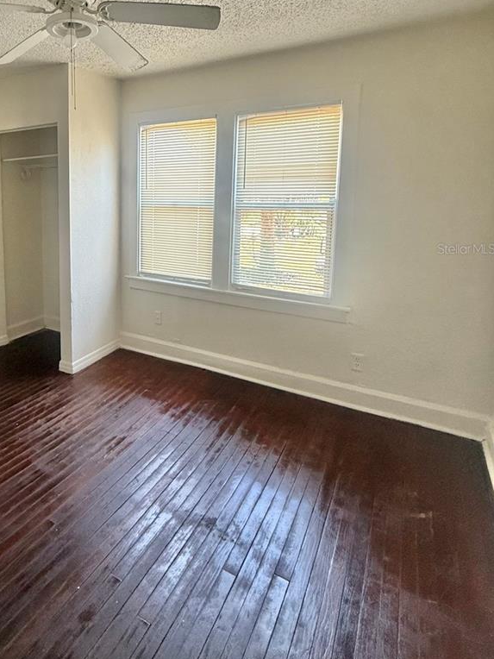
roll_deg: -0.6
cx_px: 110
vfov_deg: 75.1
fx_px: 419
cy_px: 248
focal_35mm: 22
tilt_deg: -7.0
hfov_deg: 57.3
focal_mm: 2.22
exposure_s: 1/99
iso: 250
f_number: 2.2
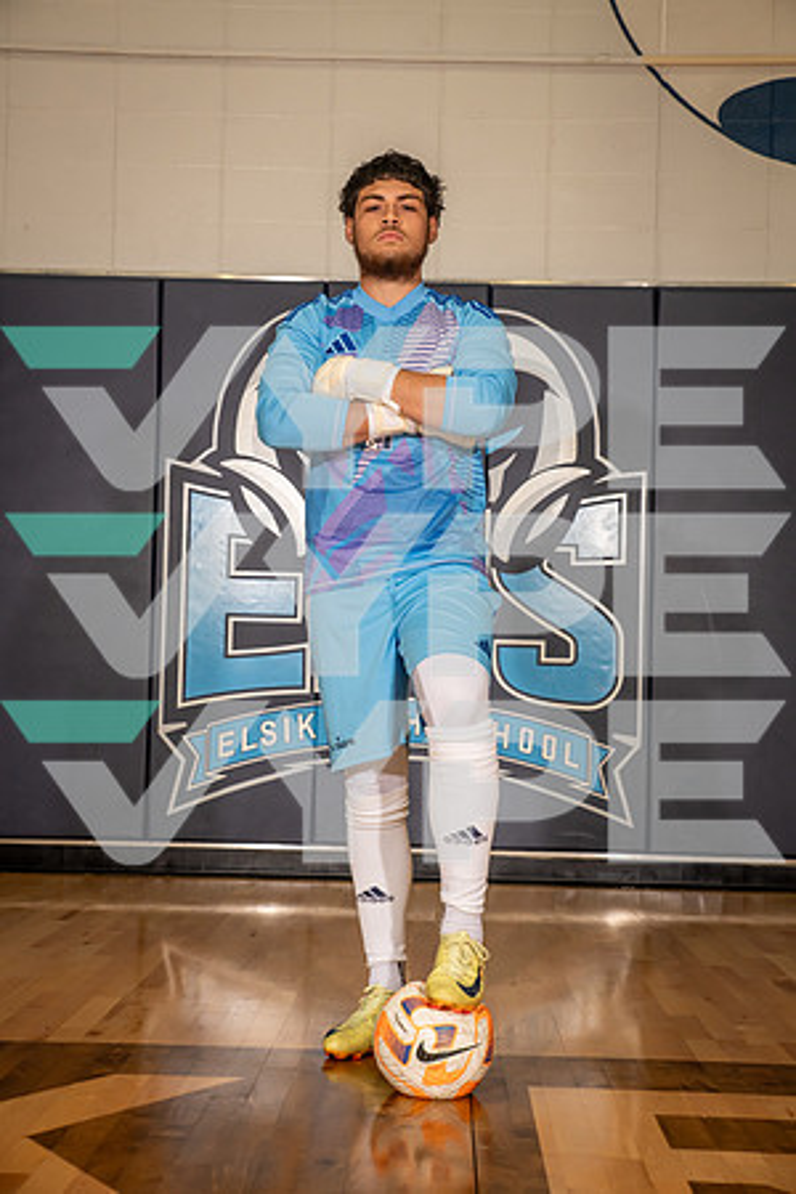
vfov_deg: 36.2
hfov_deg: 24.6
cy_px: 597
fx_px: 1824
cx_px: 398
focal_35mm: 55
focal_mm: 55
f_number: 6.3
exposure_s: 1/320
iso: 800
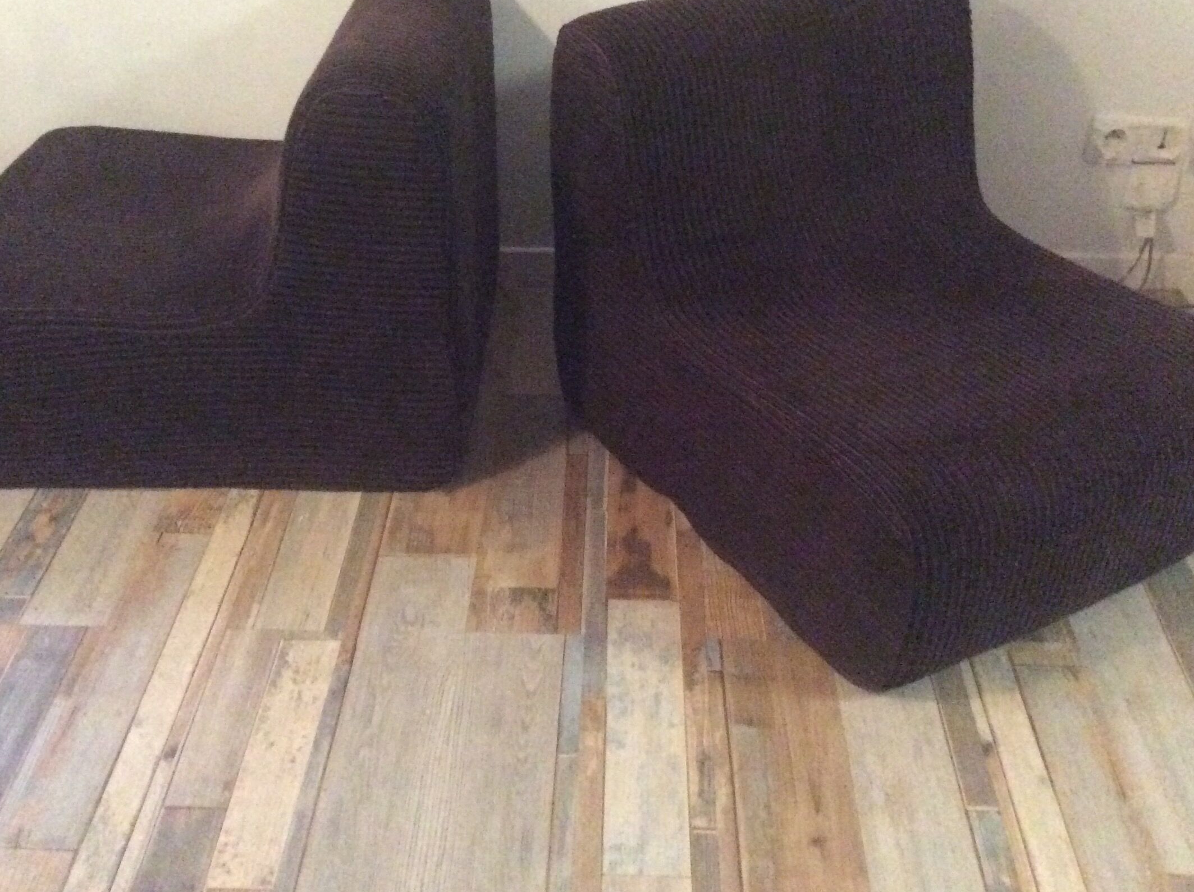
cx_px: 566
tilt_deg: -32.9
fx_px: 1343
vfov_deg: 36.6
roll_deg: +1.6
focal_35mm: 39
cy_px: 368
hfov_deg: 47.9
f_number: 2.4
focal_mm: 3.3
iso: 800
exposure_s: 1/17
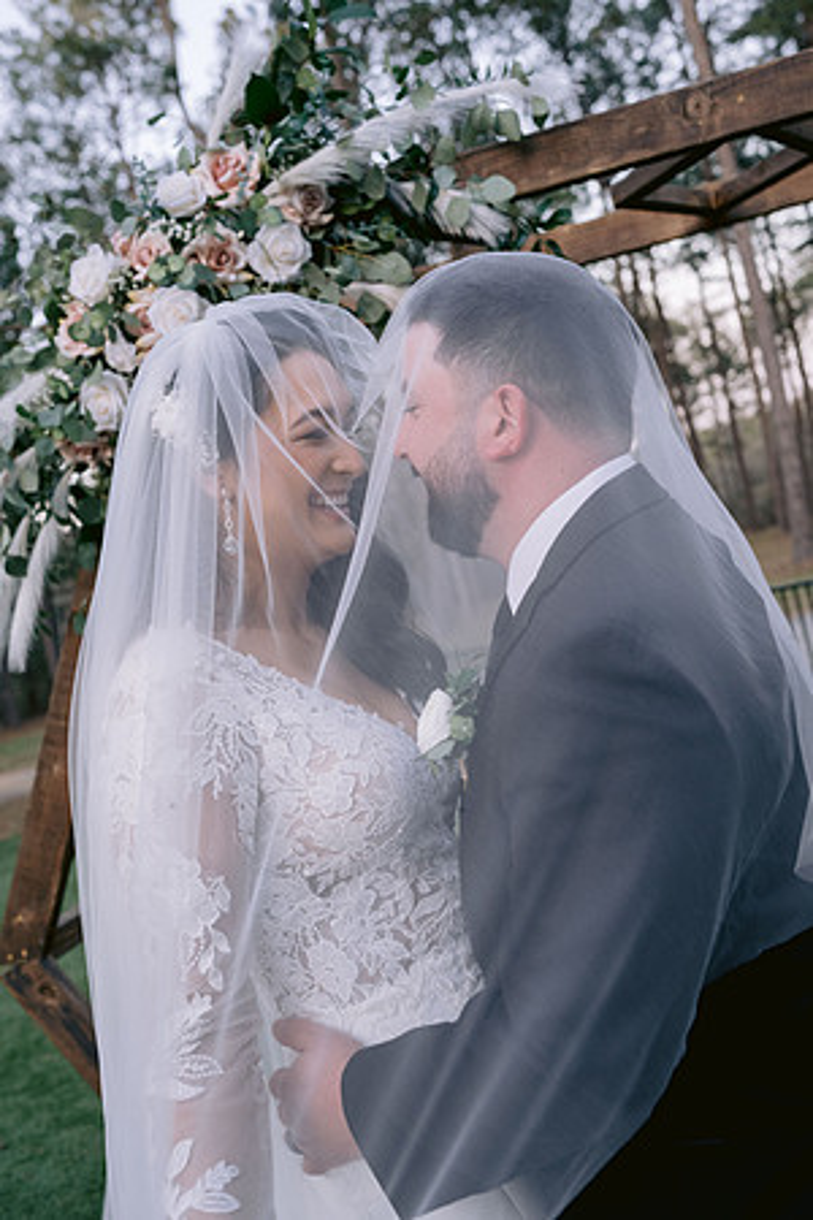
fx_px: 1186
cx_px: 406
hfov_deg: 37.9
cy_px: 610
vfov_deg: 54.4
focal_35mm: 35
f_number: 4
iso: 800
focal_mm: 35
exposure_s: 1/125
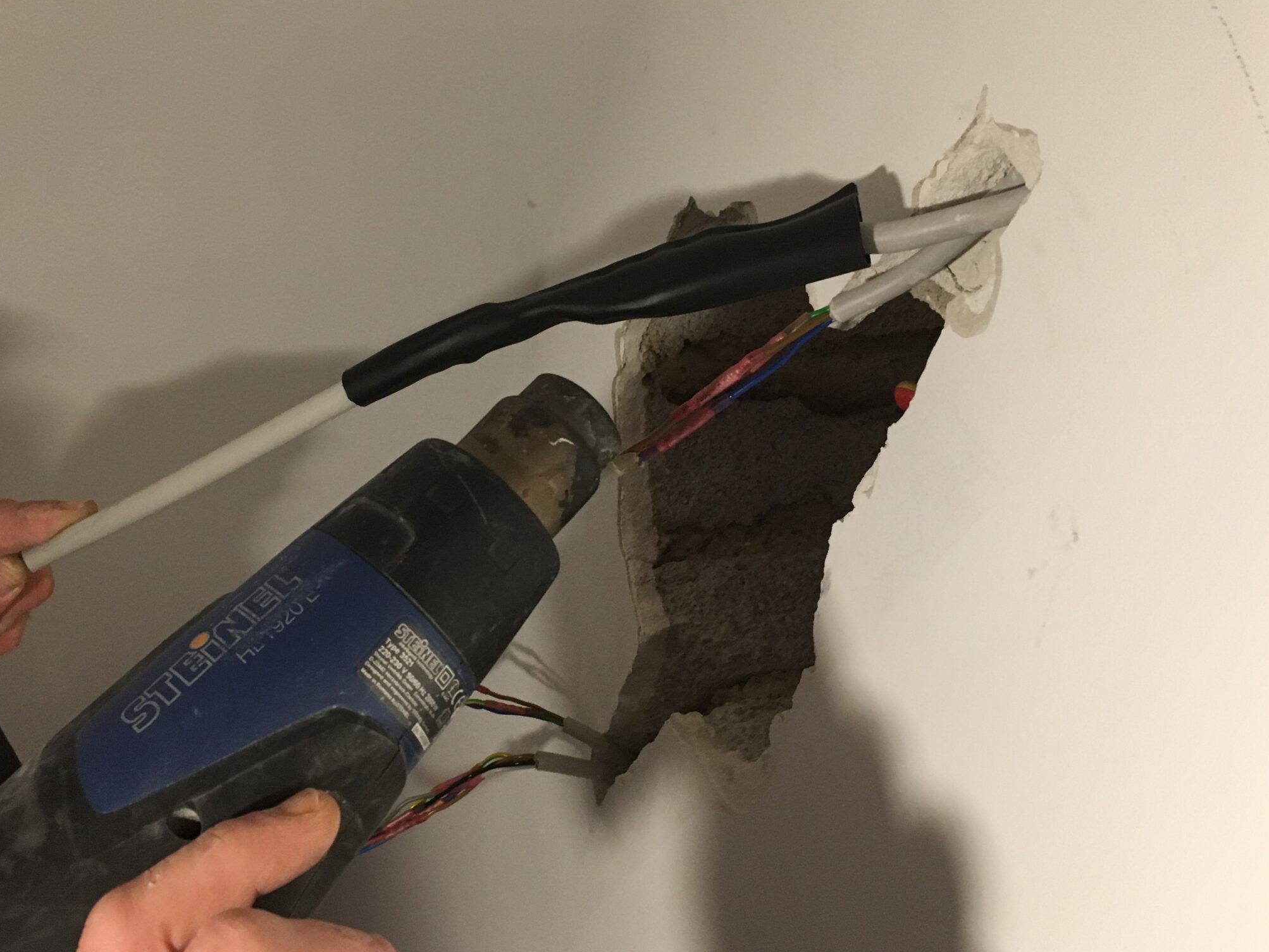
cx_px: 511
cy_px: 392
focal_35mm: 37
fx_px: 1357
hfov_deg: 49.8
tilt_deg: +32.6
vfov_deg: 38.5
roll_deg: +10.6
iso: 160
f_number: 2.2
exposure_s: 1/33
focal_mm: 4.15
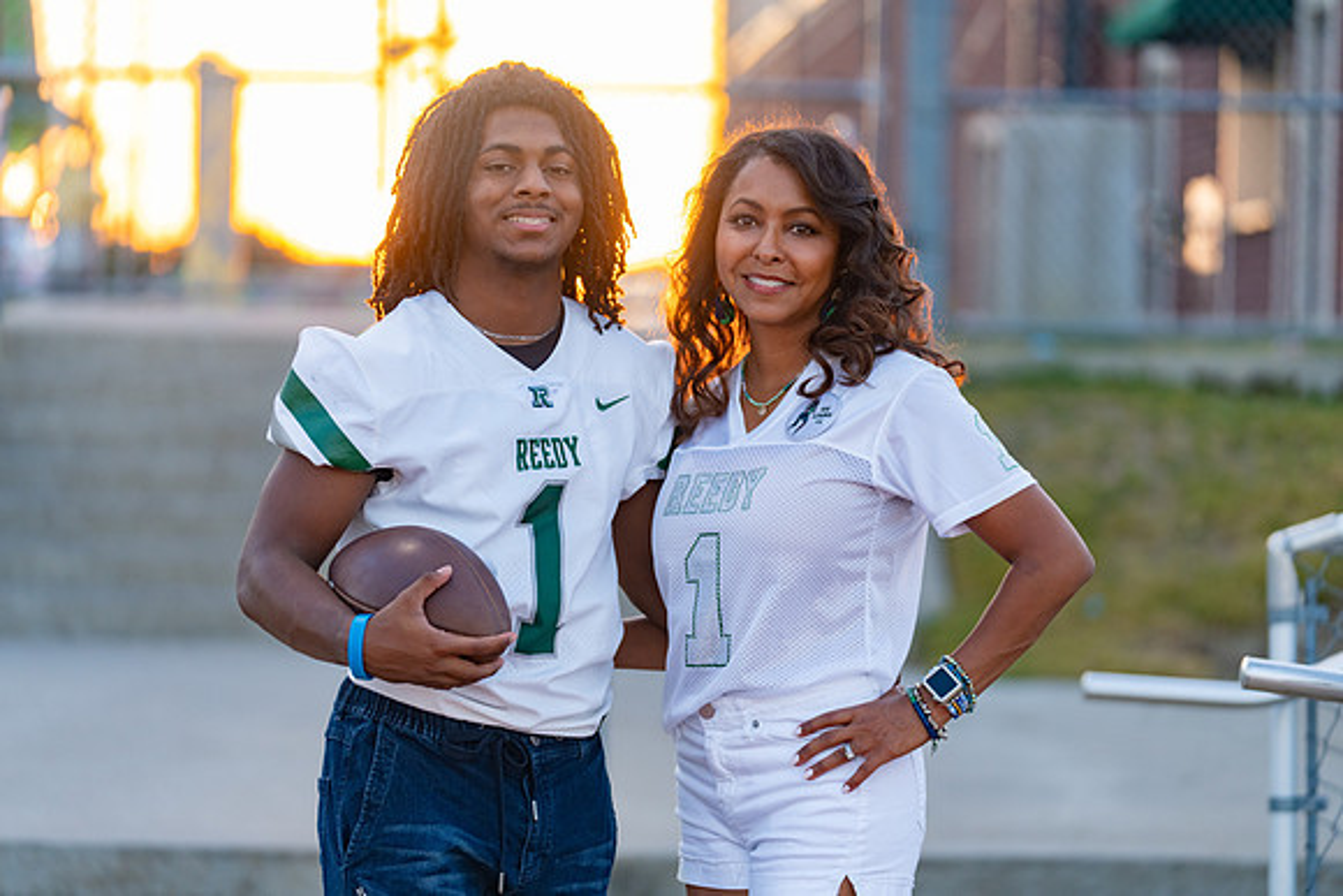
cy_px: 448
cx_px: 672
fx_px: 5037
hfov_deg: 15.2
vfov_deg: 10.2
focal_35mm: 135
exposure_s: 1/400
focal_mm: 135
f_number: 2.8
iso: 640
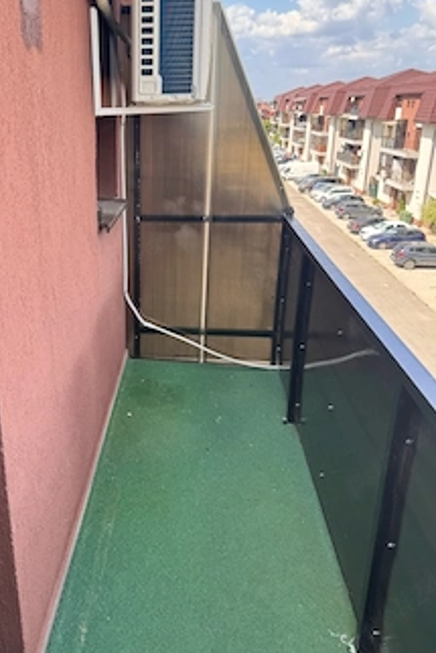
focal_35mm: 31
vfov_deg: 60.2
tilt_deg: -18.9
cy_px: 310
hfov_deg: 41.7
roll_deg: +0.8
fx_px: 563
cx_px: 136
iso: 80
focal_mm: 6.76
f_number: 1.78
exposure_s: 1/739
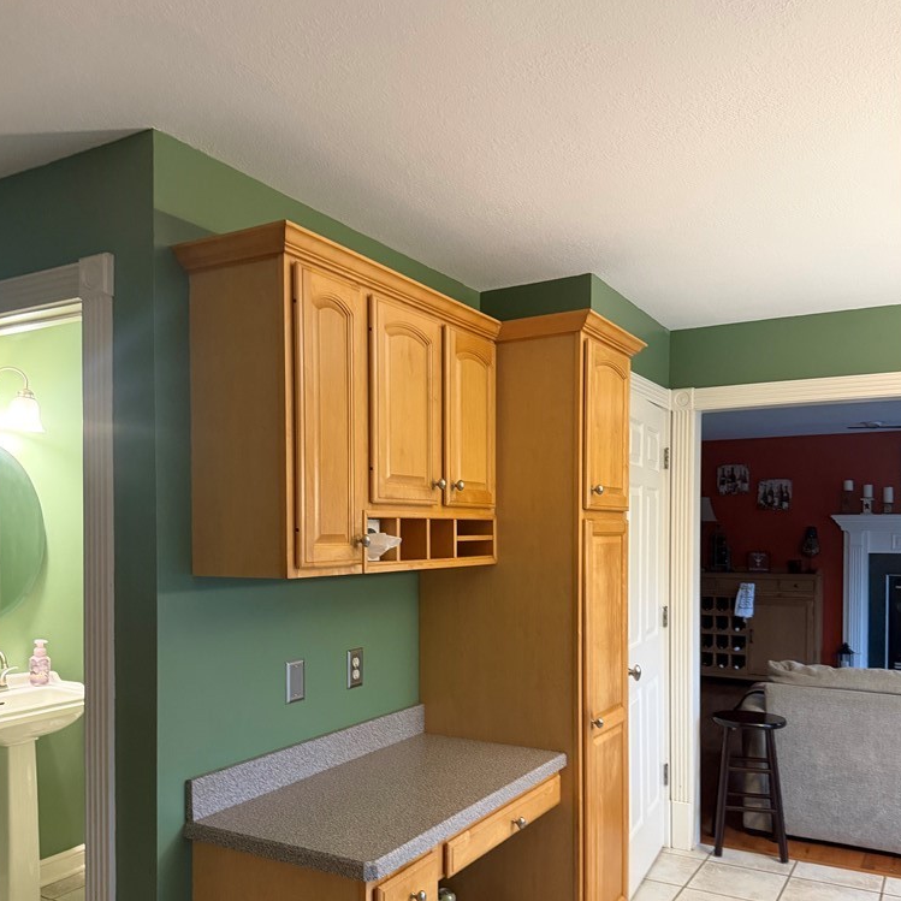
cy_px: 555
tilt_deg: -0.1
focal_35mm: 29
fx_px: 854
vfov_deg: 55.1
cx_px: 446
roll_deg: +1.7
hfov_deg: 55.6
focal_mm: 6.76
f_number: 1.78
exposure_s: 1/60
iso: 500
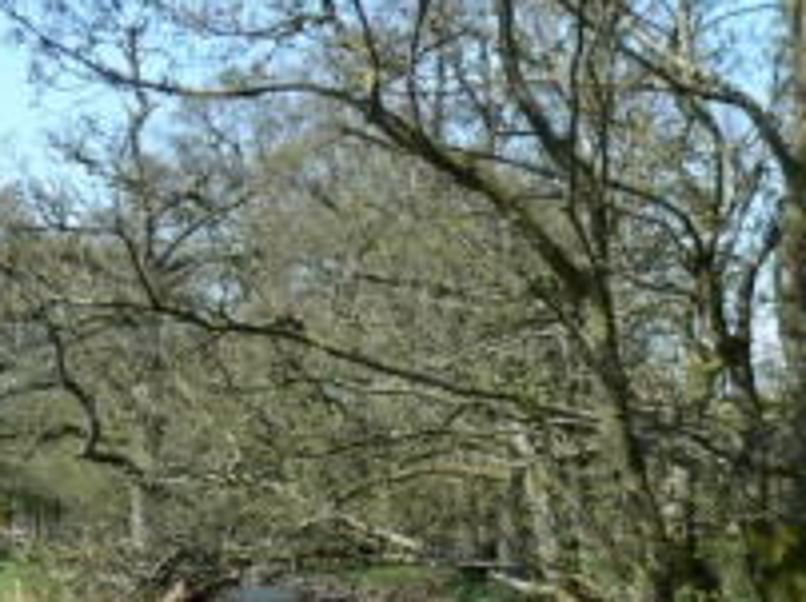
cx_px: 207
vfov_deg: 18.6
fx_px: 1791
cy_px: 598
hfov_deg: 25.1
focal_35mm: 77
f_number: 5.6
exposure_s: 1/320
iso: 80
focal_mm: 6
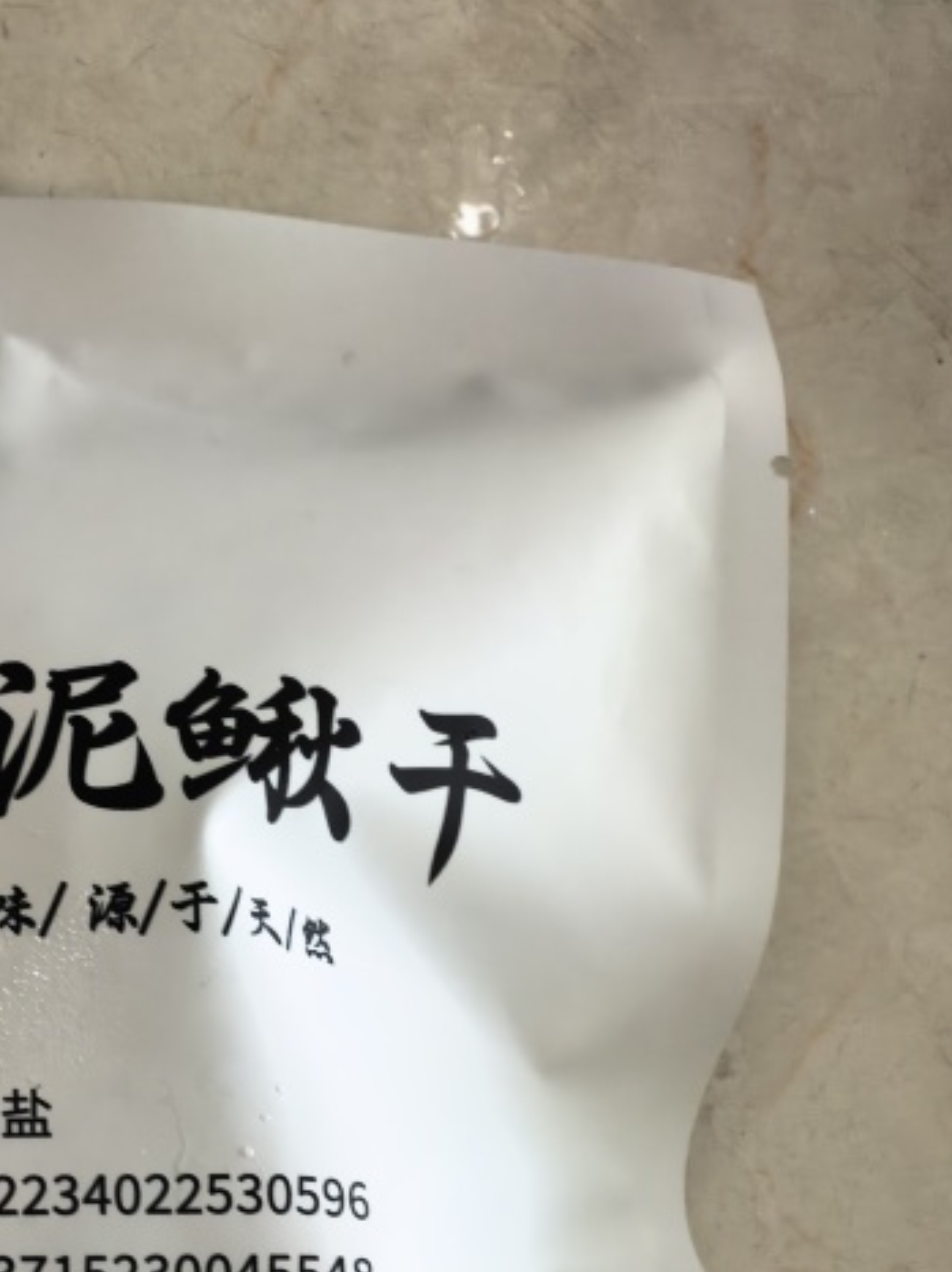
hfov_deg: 25.2
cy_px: 1358
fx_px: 2019
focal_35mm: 55
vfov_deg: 31.5
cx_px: -11
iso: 800
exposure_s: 1/33.3
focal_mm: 6.98
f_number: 4
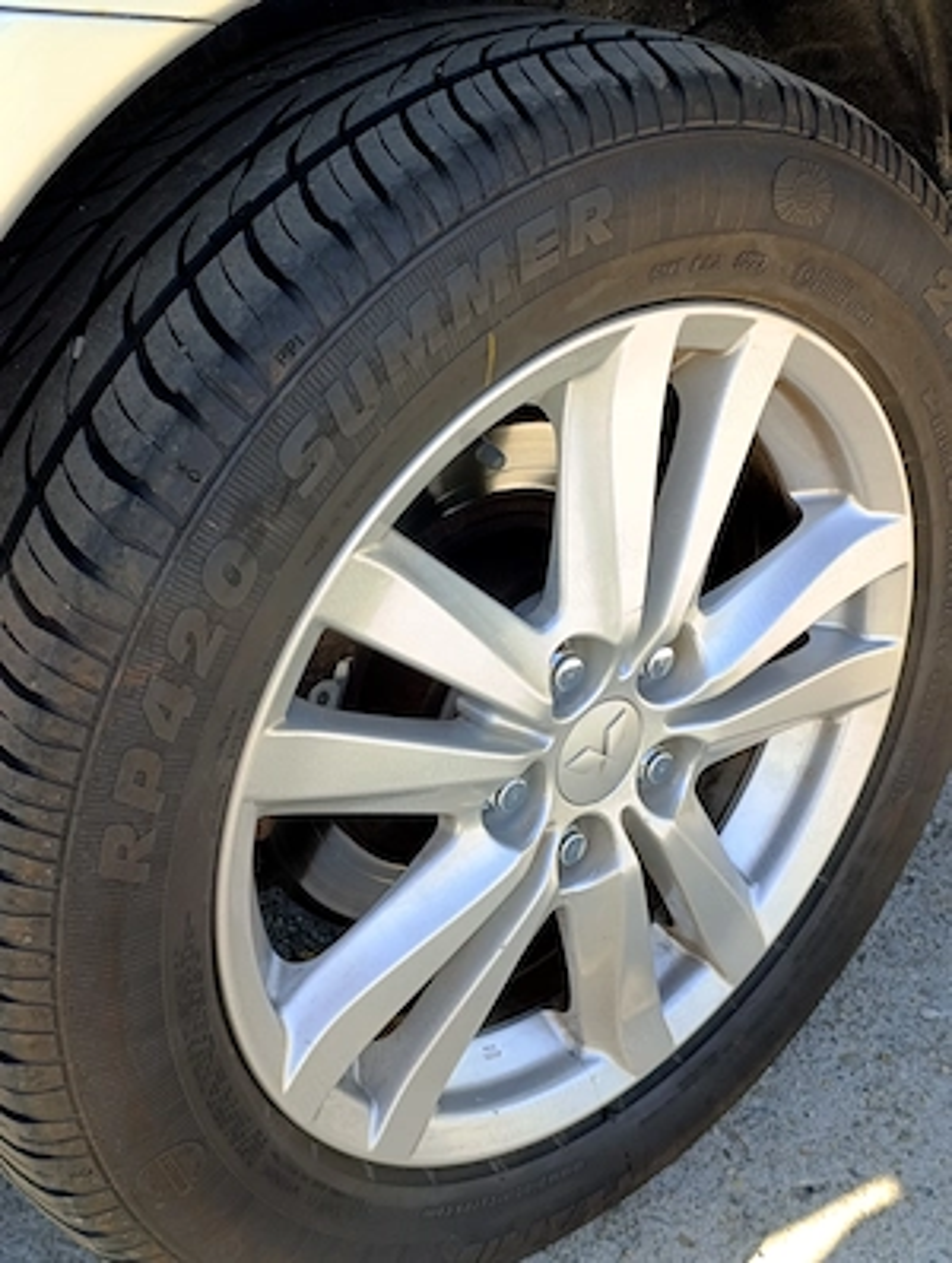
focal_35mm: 46
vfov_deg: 41.2
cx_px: 476
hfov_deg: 31.6
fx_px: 1681
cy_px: 632
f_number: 1.6
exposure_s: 1/116
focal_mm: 6.14
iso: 50
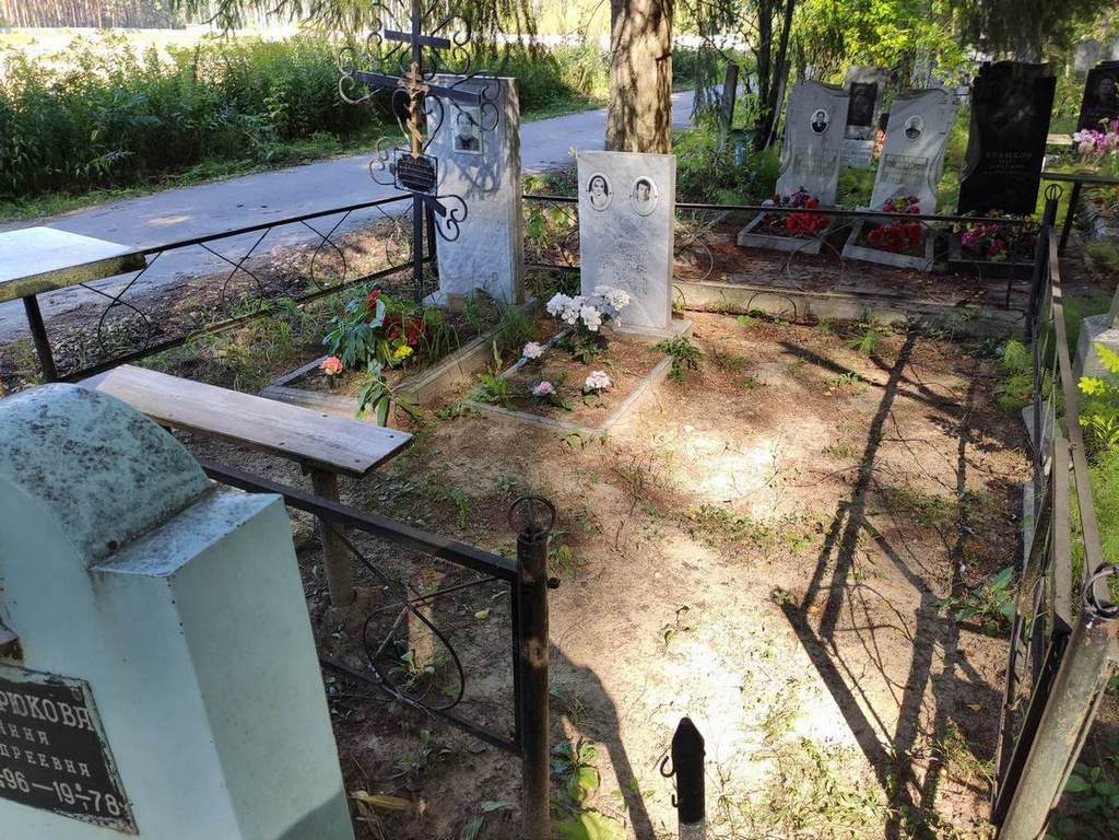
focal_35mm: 26
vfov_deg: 53.1
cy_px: 420
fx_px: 840
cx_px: 560
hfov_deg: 67.3
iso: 112
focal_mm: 4.77
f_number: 1.75
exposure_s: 1/198
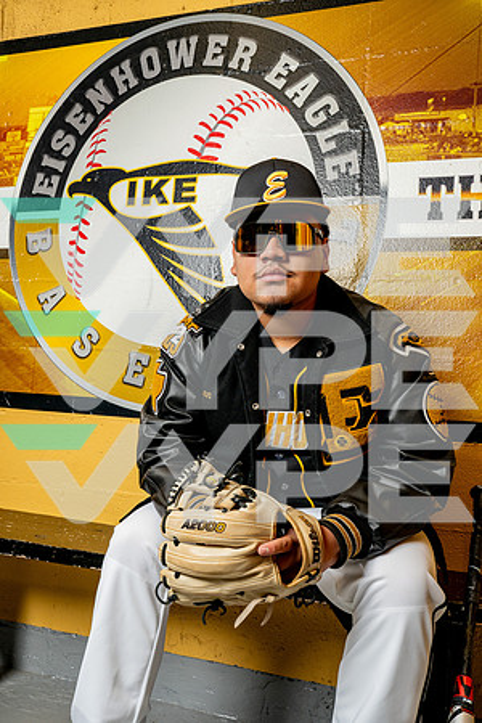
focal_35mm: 32
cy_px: 362
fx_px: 643
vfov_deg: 58.7
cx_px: 241
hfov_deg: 41.1
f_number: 8
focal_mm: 32
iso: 400
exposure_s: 1/200
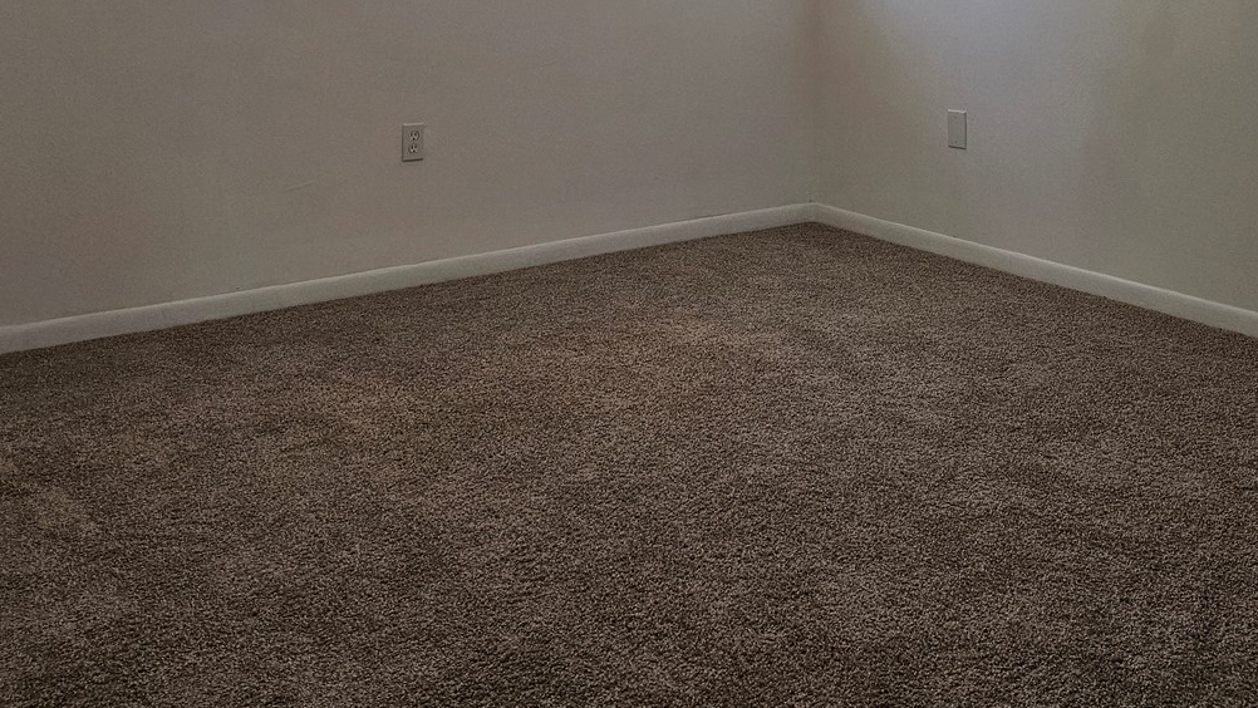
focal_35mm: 40
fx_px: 1334
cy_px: -35
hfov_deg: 50.4
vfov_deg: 27.6
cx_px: 697
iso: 250
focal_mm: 6.3
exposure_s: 1/180
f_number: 1.7
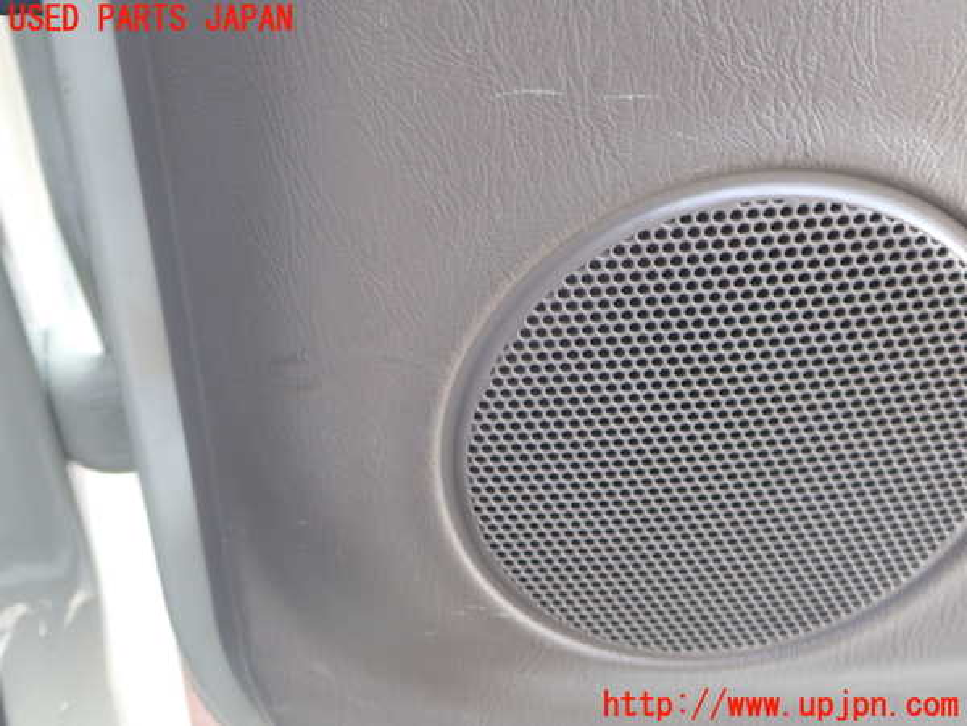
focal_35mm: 30
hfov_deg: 60.0
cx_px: 484
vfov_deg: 46.8
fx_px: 838
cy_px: 363
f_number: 2.3
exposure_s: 1/100
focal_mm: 5.4
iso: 200
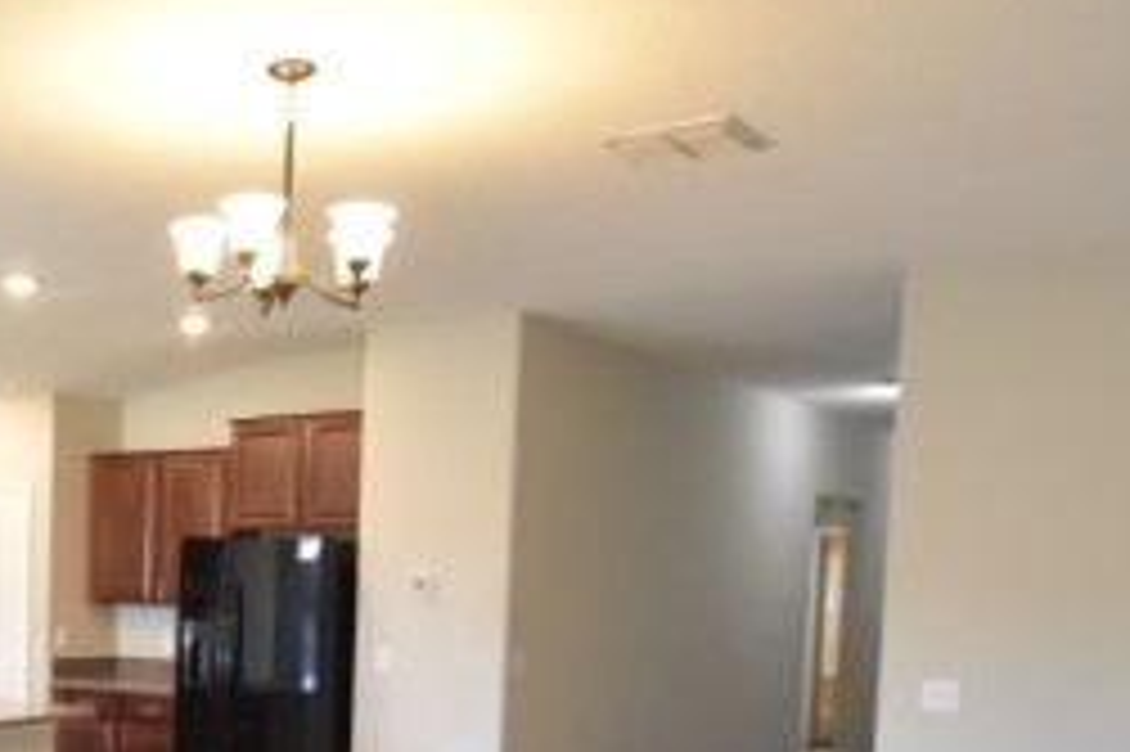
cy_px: 662
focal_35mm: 43
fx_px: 1349
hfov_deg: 40.9
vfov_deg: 30.0
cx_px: 59
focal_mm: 10
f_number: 4
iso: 800
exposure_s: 1/60
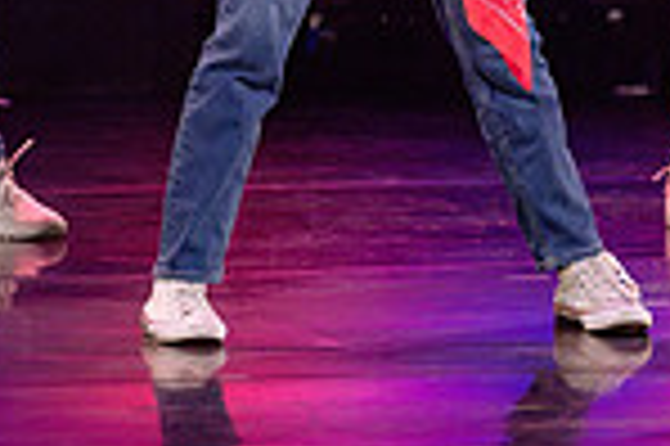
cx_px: 927
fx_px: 9704
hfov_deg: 3.9
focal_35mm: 522
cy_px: -377
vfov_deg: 2.6
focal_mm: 120
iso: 1600
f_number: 2.8
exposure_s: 1/250
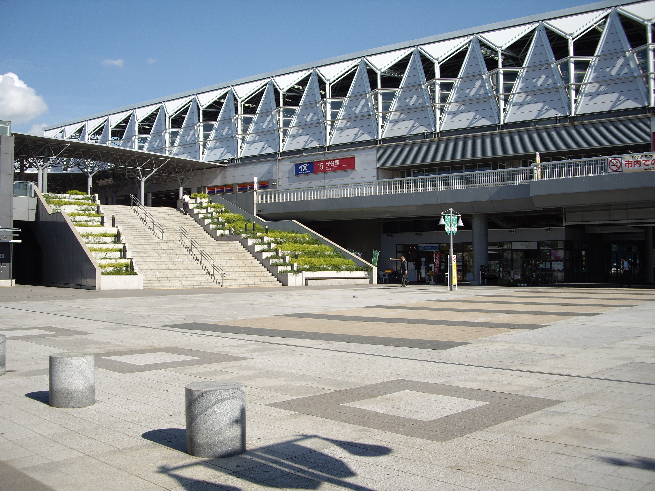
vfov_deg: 37.7
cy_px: 246
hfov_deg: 49.0
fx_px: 719
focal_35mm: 38
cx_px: 328
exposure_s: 1/125
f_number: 8
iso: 64
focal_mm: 7.9
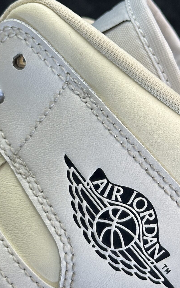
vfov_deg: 20.4
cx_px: 125
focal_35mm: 102
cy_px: 173
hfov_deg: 12.8
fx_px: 801
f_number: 1.78
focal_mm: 6.86
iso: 80
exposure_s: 1/50
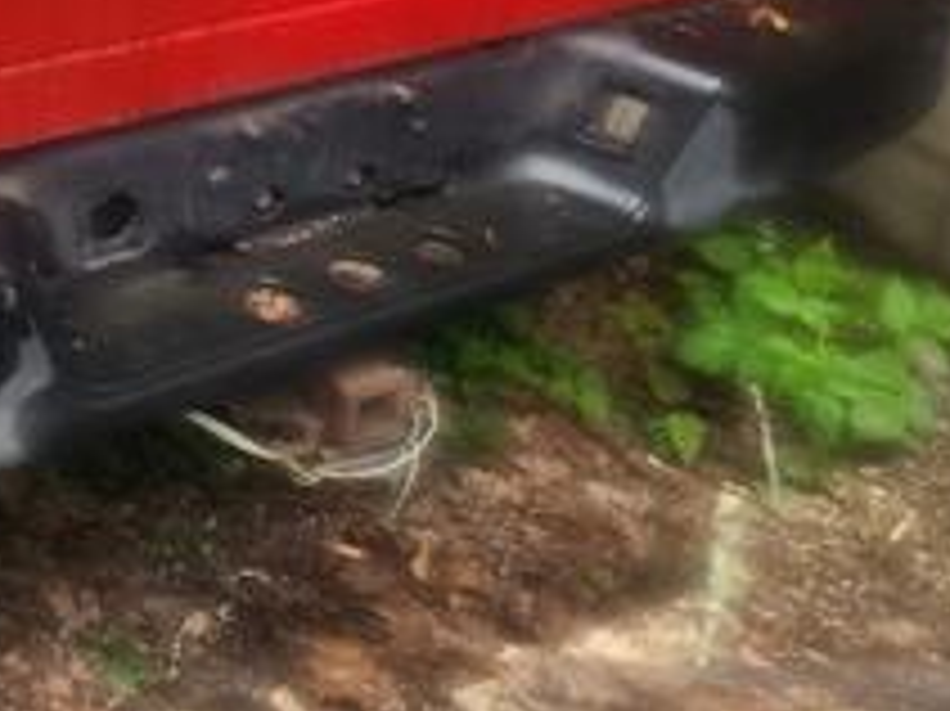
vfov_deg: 24.3
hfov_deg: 33.4
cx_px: 126
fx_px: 1509
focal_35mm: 55
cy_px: -122
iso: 200
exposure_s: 1/120
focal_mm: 6.4
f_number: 1.8
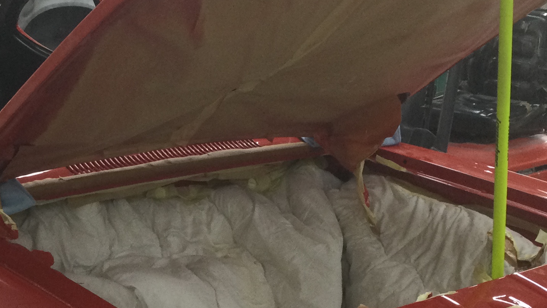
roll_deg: -1.8
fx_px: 1117
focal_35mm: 77
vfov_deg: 15.4
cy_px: 292
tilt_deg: -17.3
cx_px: 183
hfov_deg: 27.4
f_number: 2.4
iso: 80
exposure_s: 1/33
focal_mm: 3.3
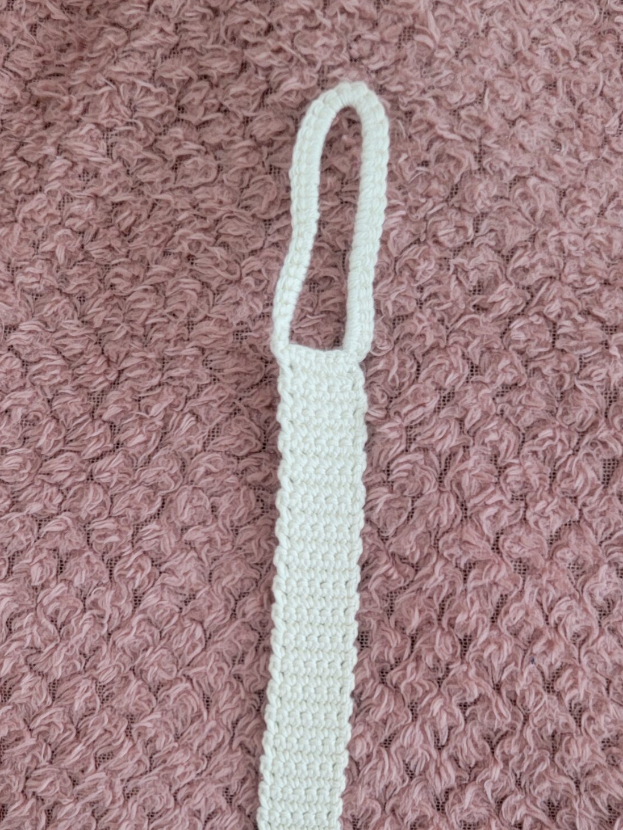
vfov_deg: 42.6
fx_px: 1008
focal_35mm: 42
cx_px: 332
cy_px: 675
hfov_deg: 34.3
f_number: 1.8
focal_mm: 6.7
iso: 250
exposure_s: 1/60
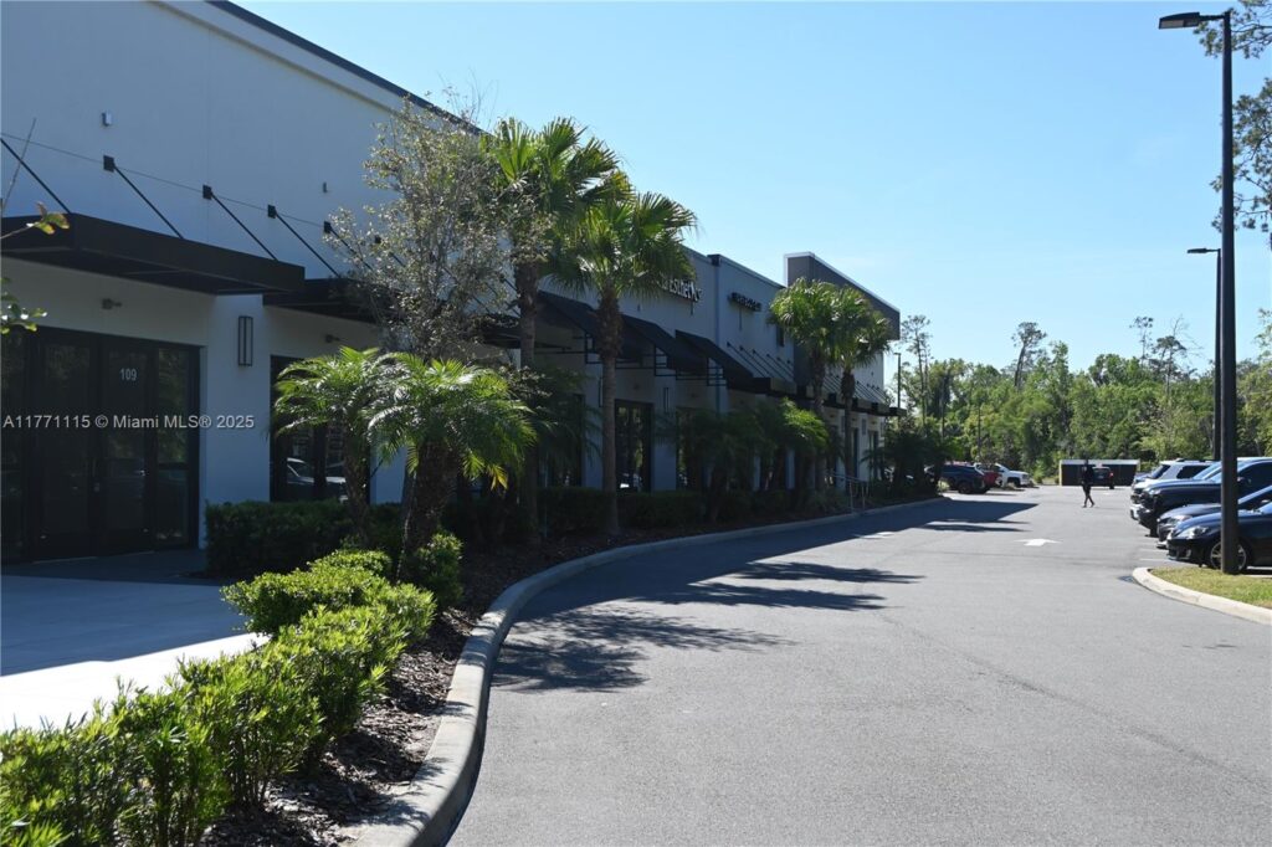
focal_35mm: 39
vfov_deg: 34.2
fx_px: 1377
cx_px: 636
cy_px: 424
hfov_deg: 49.6
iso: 100
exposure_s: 1/320
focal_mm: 26
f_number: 6.3
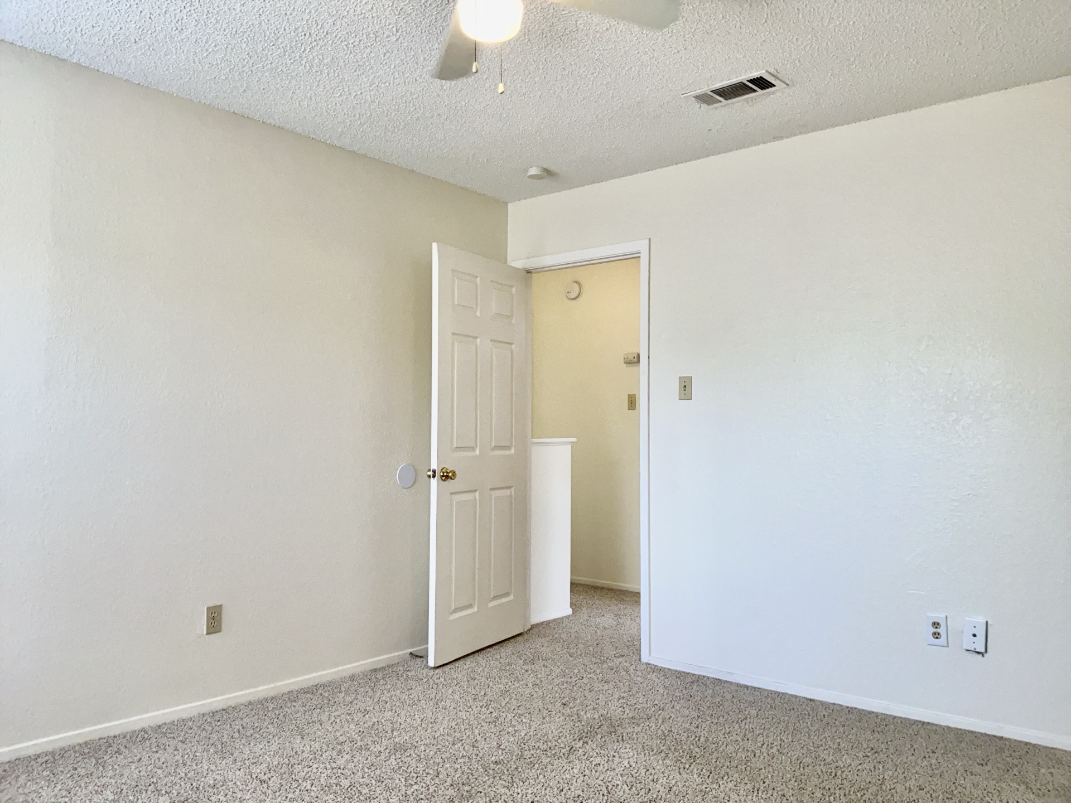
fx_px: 835
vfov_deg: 51.4
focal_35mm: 27
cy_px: 402
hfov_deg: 65.3
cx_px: 536
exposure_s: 1/100
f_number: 1.8
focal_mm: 3
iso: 64
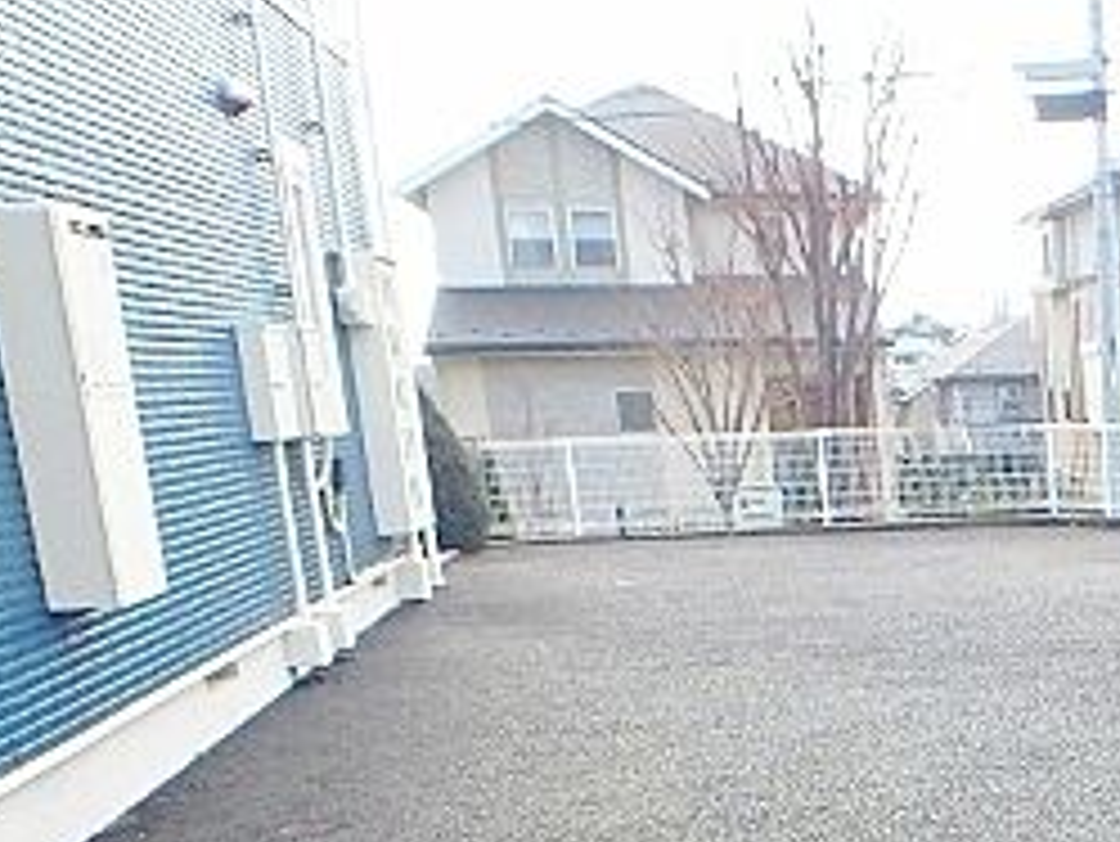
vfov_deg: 25.6
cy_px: 865
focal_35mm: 54
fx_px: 1748
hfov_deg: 29.5
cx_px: 1408
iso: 125
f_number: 3.5
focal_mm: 3.7
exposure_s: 1/200
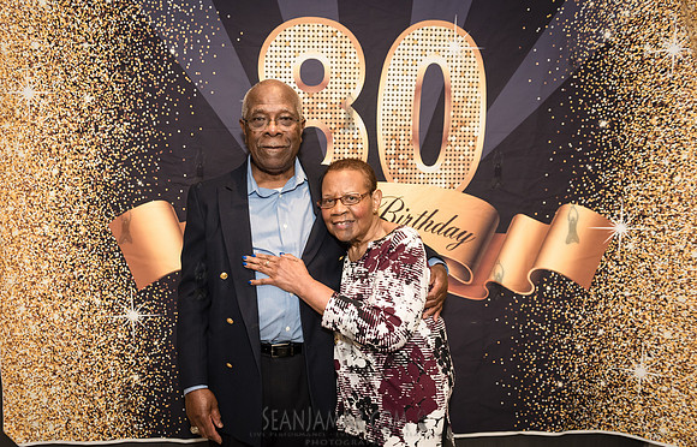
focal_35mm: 27
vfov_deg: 47.1
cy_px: 256
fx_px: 512
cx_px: 313
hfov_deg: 68.3
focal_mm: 24
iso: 1250
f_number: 3.5
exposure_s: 1/400
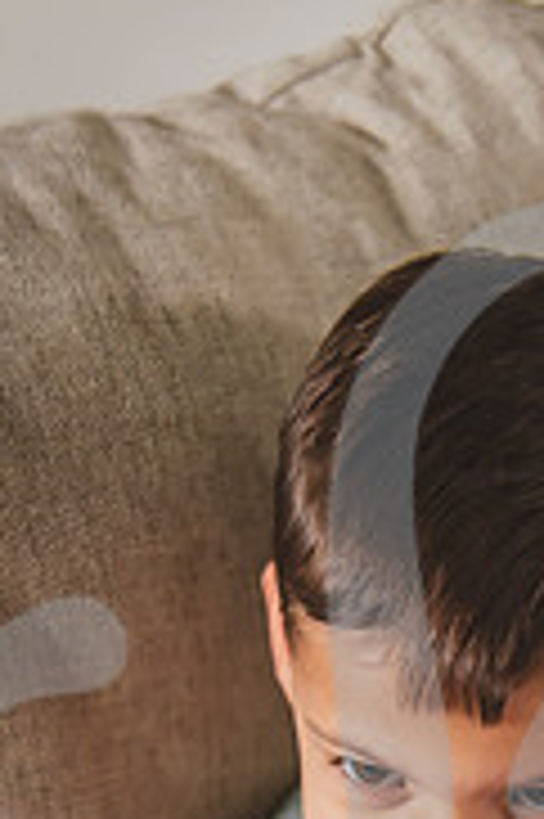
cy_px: 958
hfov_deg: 14.4
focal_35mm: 94
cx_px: 477
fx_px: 2135
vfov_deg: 20.4
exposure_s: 1/200
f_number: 2.8
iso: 1600
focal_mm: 38
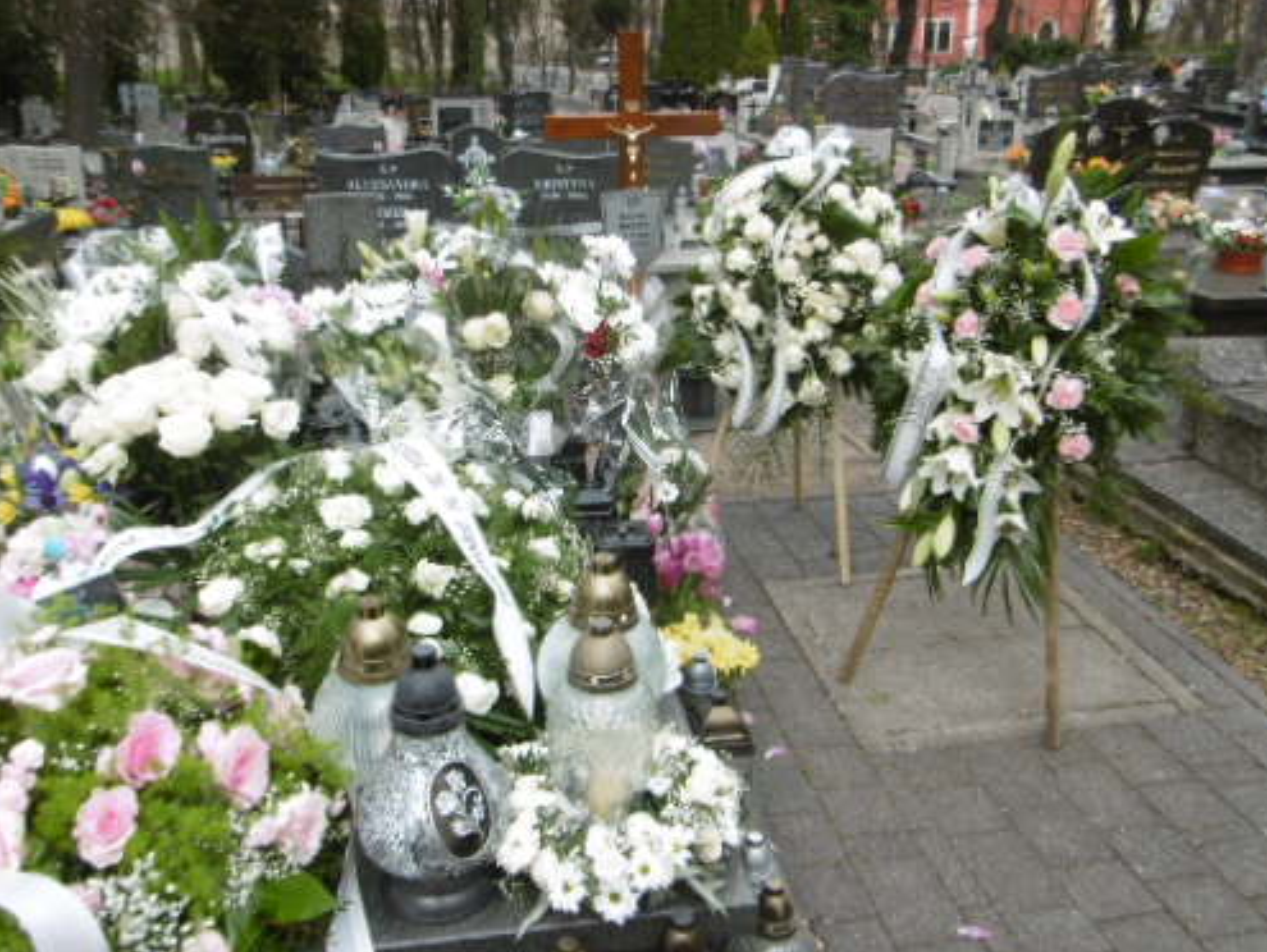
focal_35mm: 31
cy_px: 422
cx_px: 609
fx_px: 1135
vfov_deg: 45.4
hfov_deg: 58.3
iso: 100
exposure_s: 1/400
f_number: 3.1
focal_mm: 4.3
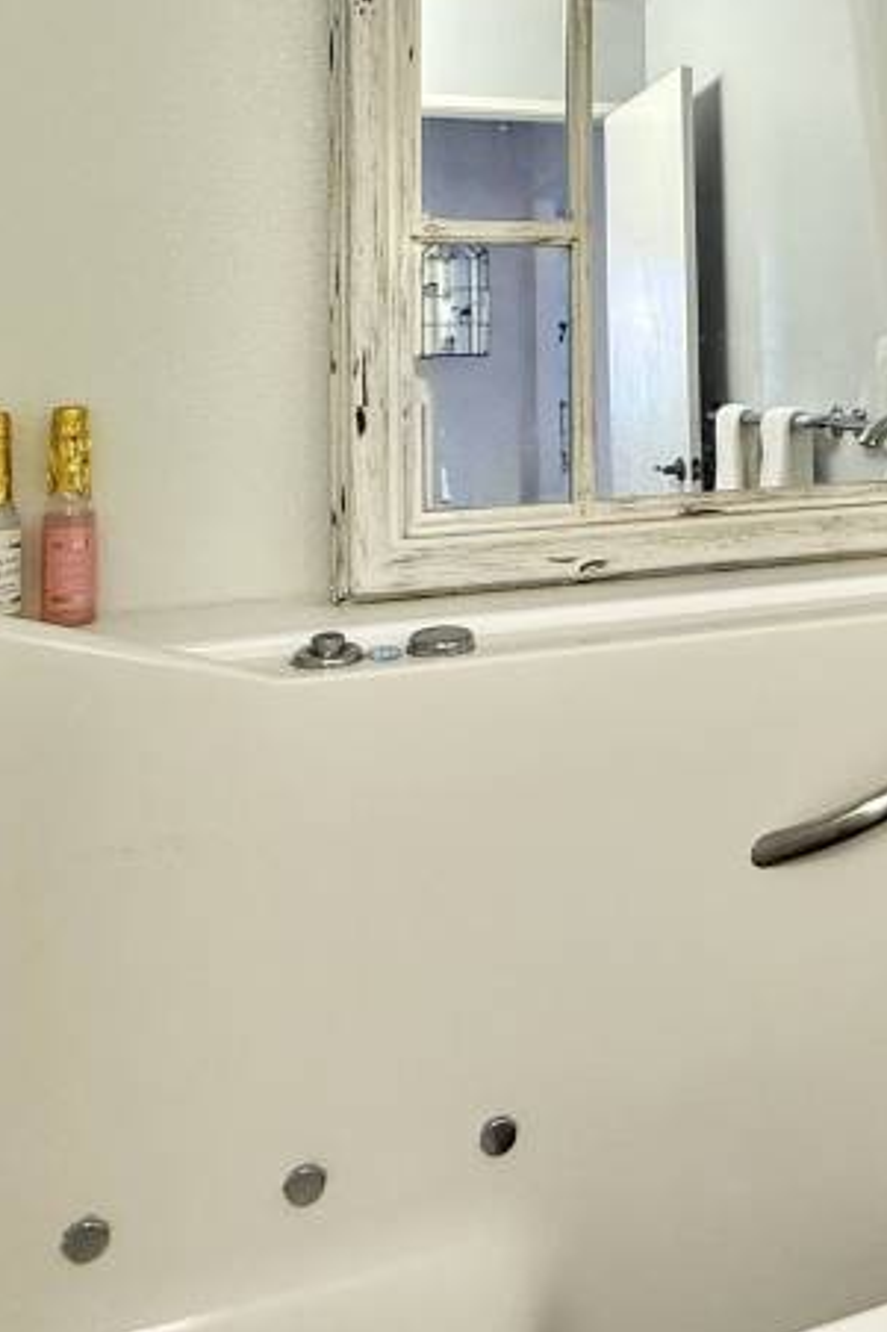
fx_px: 1220
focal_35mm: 33
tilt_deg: +0.4
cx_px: 751
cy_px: 304
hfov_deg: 38.0
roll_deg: +0.1
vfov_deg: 54.1
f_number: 2.2
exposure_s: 1/60
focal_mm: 2.22
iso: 160
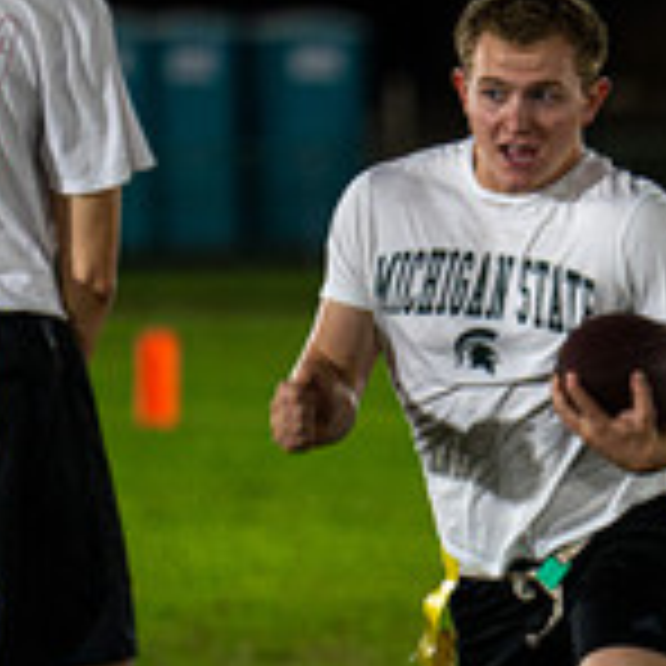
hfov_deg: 2.7
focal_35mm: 656
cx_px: 662
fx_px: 14279
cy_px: 448
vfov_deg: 2.7
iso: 800
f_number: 2.8
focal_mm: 178
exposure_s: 1/400
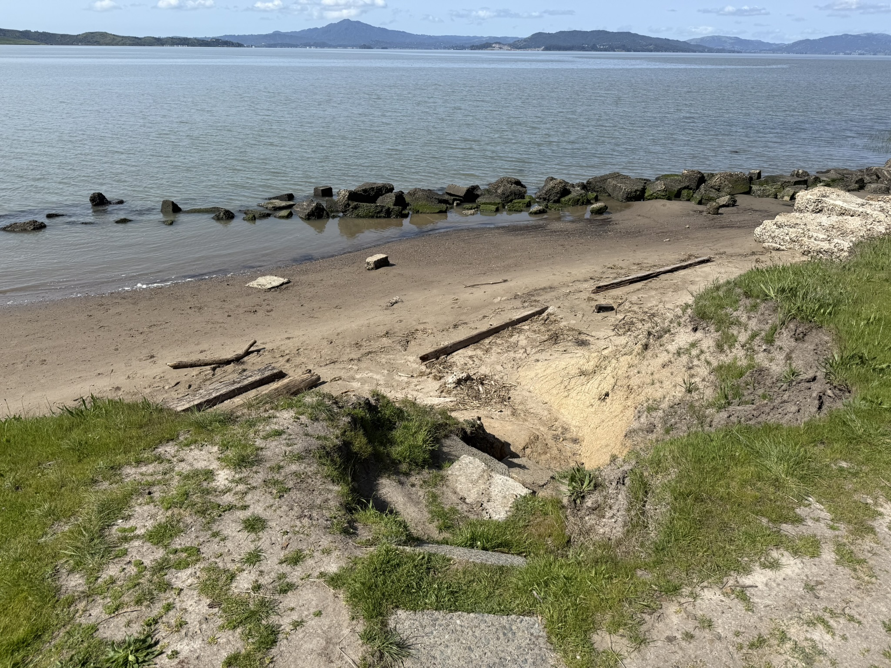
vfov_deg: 56.8
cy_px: 334
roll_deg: -0.3
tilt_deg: -24.9
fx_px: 618
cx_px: 446
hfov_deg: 71.6
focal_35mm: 24
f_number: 1.78
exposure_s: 1/5714
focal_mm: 6.76
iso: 80
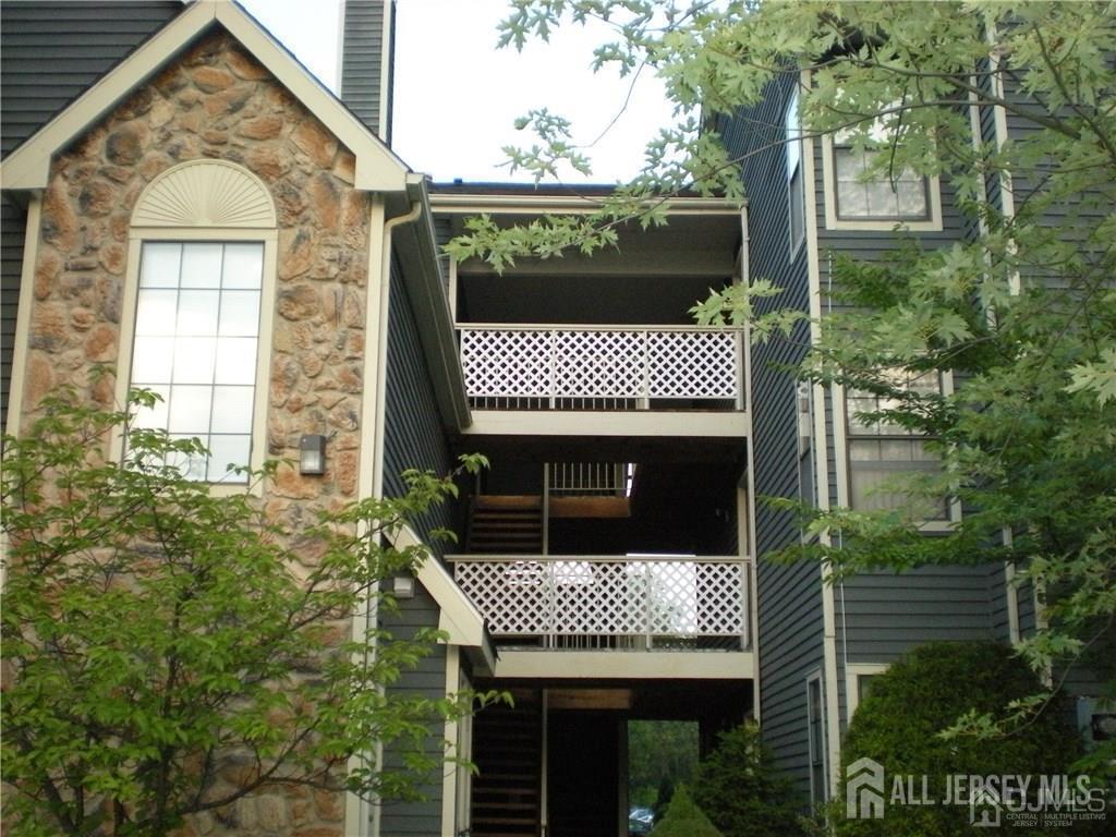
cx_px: 558
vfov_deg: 32.9
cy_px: 418
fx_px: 1419
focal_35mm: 44
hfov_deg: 42.9
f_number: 3.5
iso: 396
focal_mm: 7.4
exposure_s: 1/124
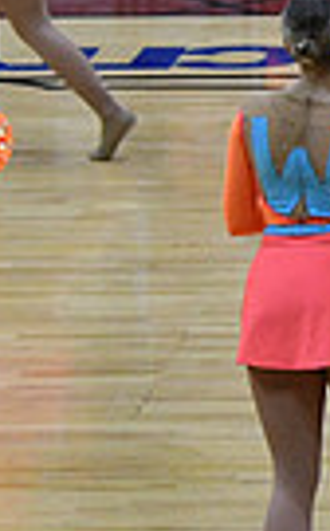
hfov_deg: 2.8
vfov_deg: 4.6
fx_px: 6655
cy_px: 238
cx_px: 1120
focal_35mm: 461
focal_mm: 70
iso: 4000
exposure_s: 1/500
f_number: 4
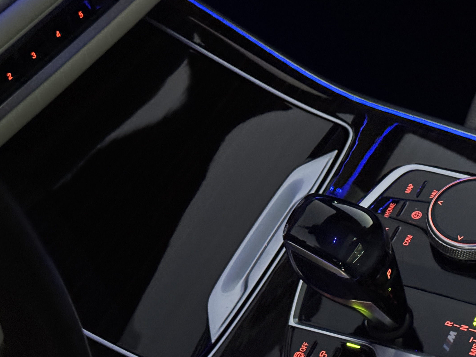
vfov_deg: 16.2
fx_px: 1251
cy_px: 237
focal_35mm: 91
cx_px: 446
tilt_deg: -52.4
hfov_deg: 21.0
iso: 800
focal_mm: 6.76
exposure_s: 1/20
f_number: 1.78
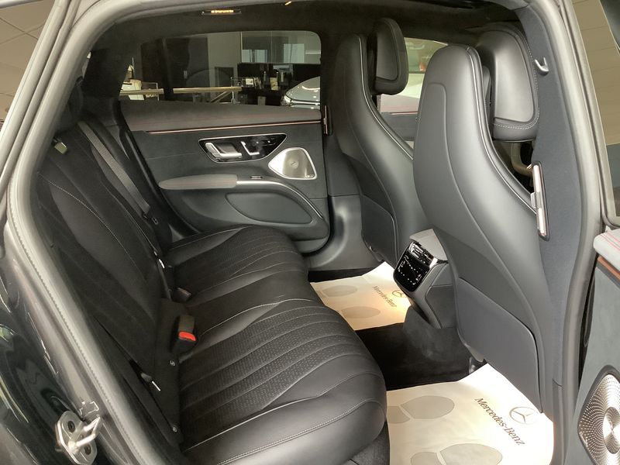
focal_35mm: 31
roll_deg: +0.2
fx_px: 555
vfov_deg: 45.4
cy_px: 232
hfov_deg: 58.4
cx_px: 310
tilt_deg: -17.3
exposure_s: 1/33
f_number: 2.4
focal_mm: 3.3
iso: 400
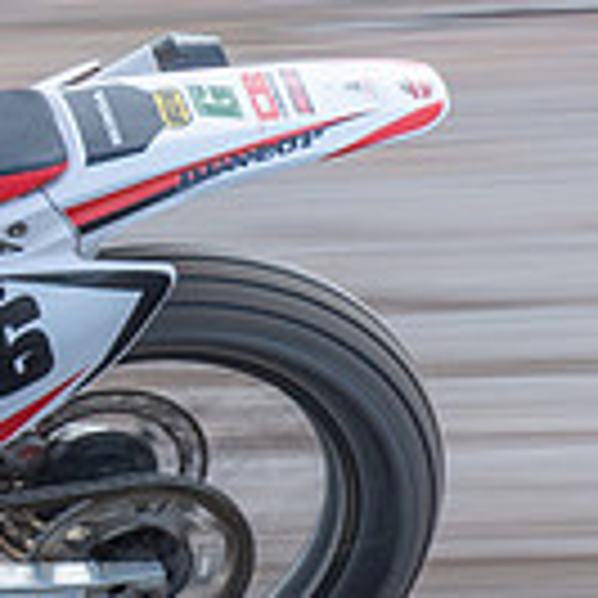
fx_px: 9753
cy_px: 239
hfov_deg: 3.5
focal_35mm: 499
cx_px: -727
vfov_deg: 3.5
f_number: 8
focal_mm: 70
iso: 160
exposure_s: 1/160
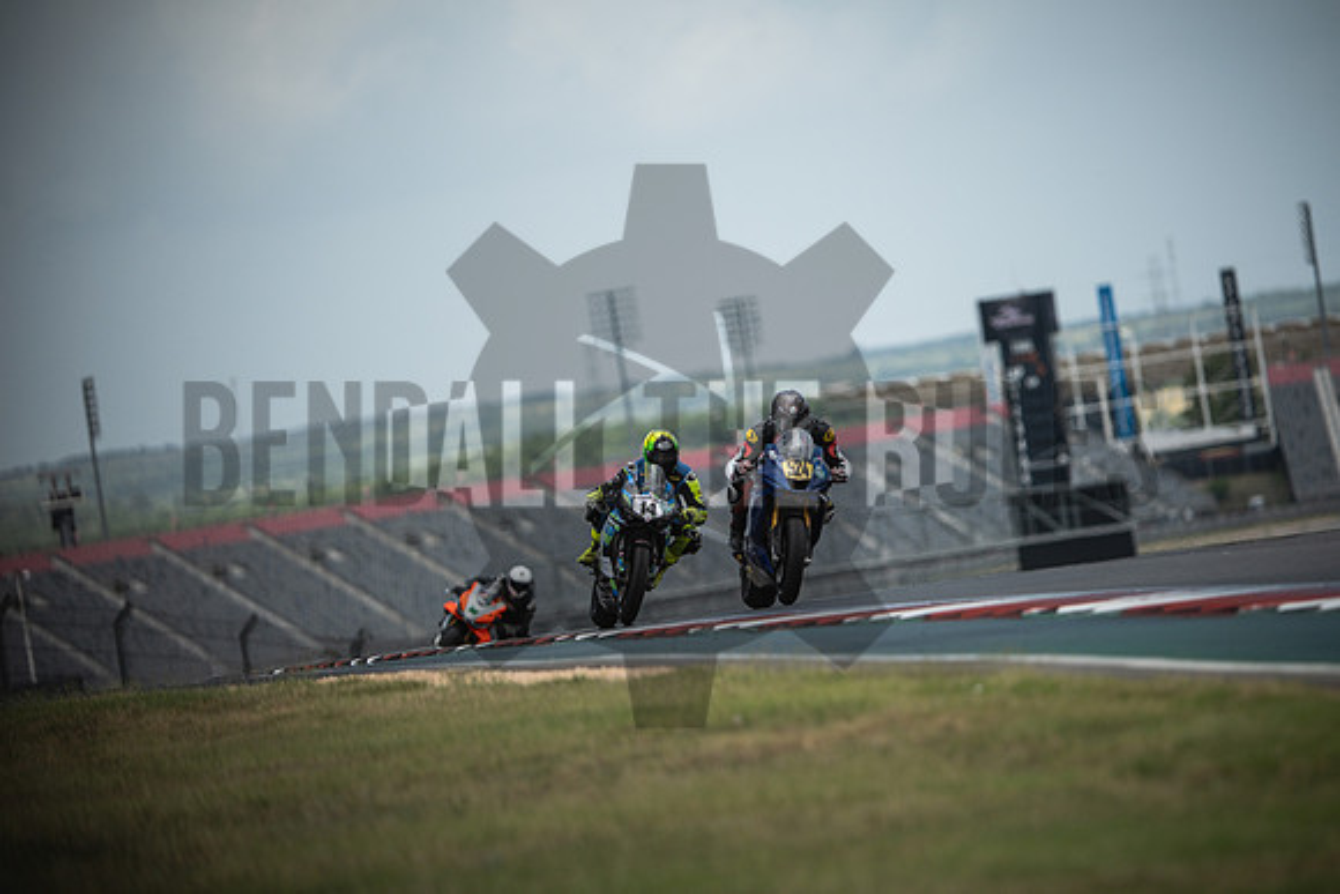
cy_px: 447
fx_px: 11169
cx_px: 670
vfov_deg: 4.6
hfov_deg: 6.9
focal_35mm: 300
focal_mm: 200
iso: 250
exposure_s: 1/4000
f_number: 2
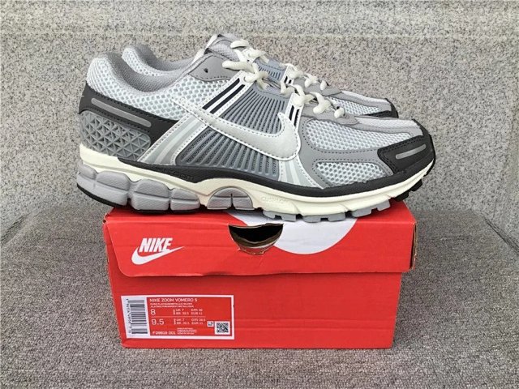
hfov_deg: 58.4
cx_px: 260
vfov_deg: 45.4
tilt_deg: -21.5
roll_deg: -0.1
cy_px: 194
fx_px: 465
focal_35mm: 31
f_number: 2.4
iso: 25
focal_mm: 3.3
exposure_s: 1/231
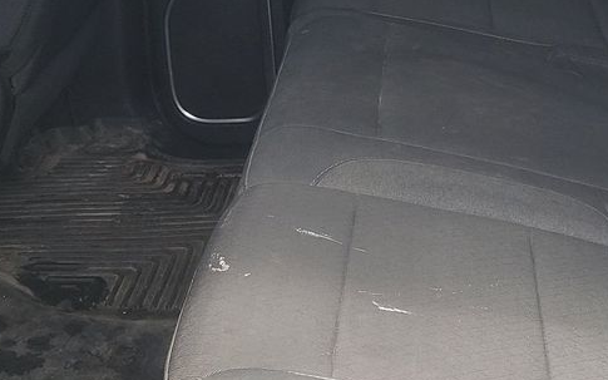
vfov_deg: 15.3
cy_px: 25
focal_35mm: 84
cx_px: 402
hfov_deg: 24.5
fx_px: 1392
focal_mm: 6.7
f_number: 1.8
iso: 50
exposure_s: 1/131
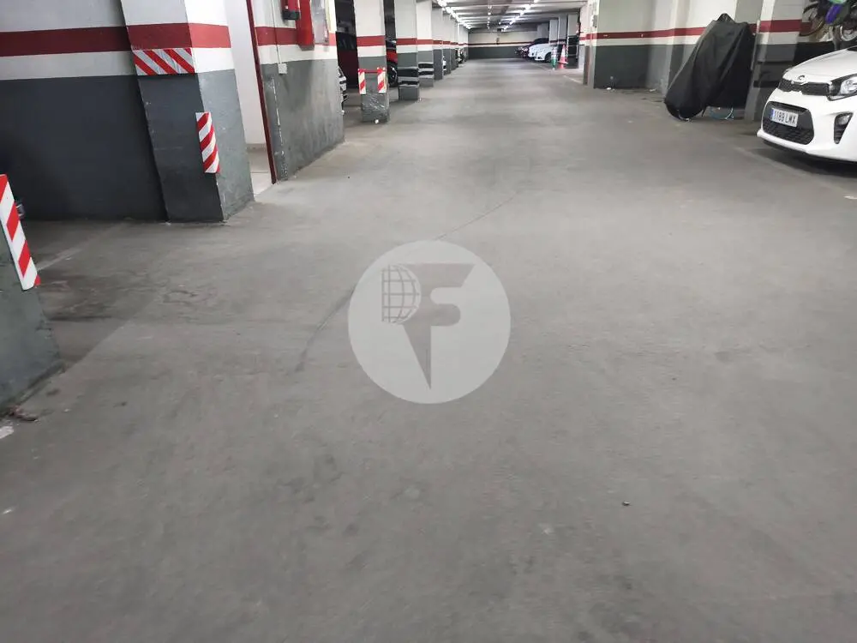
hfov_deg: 73.9
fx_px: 569
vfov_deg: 58.9
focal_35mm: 23
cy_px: 322
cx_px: 428
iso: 1600
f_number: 1.65
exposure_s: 1/25
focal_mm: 6.18
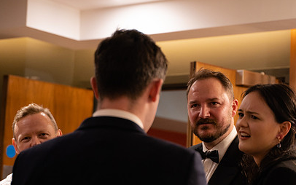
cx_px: 155
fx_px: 896
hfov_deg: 18.8
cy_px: 104
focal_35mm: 111
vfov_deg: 11.8
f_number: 2.8
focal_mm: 75
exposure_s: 1/60
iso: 1250
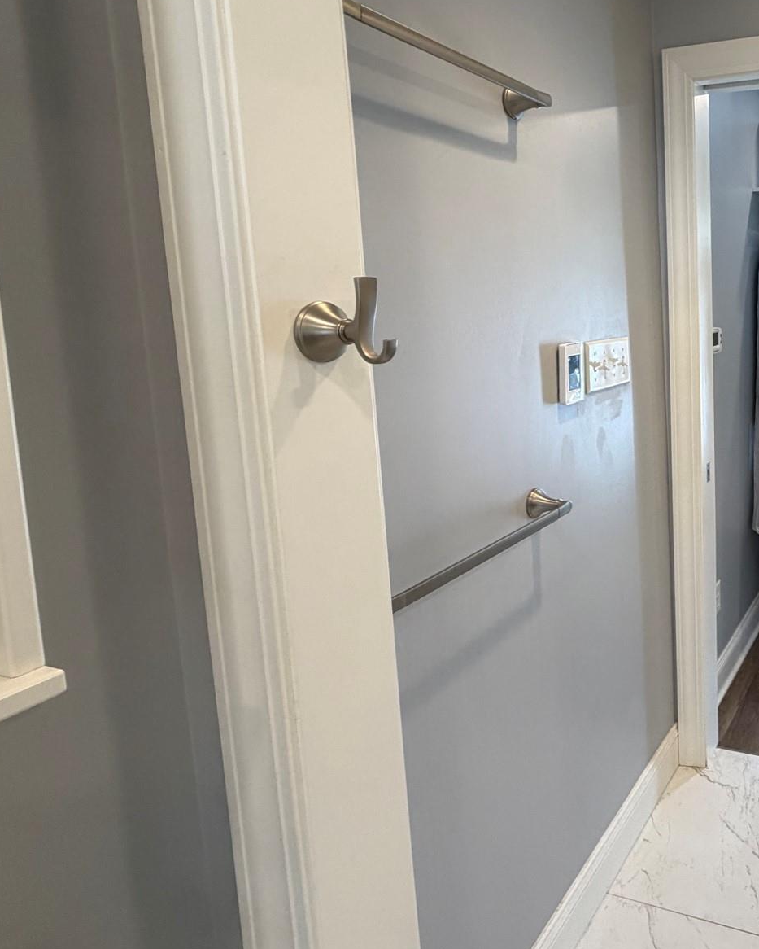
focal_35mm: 24
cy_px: 366
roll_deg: +1.6
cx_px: 745
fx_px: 674
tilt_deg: -6.8
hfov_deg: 49.1
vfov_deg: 69.4
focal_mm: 2.22
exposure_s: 1/120
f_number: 2.2
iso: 250
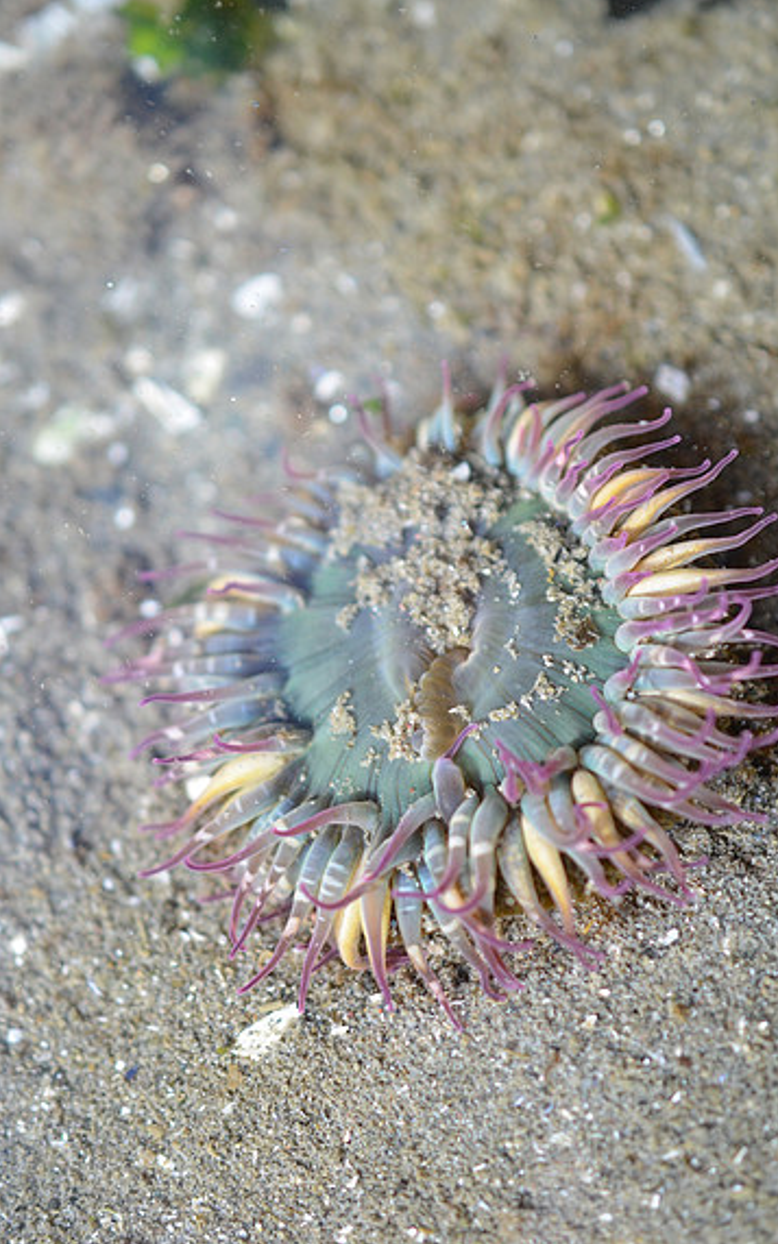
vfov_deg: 33.0
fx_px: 2103
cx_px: 364
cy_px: 625
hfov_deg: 21.0
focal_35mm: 62
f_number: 4
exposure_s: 1/1000
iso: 800
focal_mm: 40
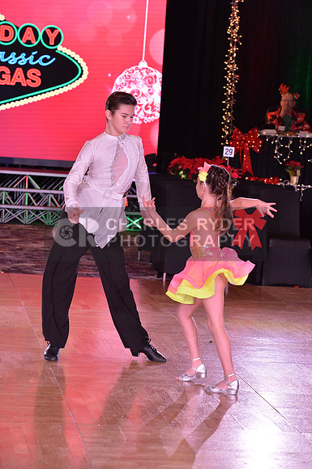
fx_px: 1760
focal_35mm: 135
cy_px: 234
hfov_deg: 10.1
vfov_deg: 15.2
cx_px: 156
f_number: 6.3
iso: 2000
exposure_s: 1/250
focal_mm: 135
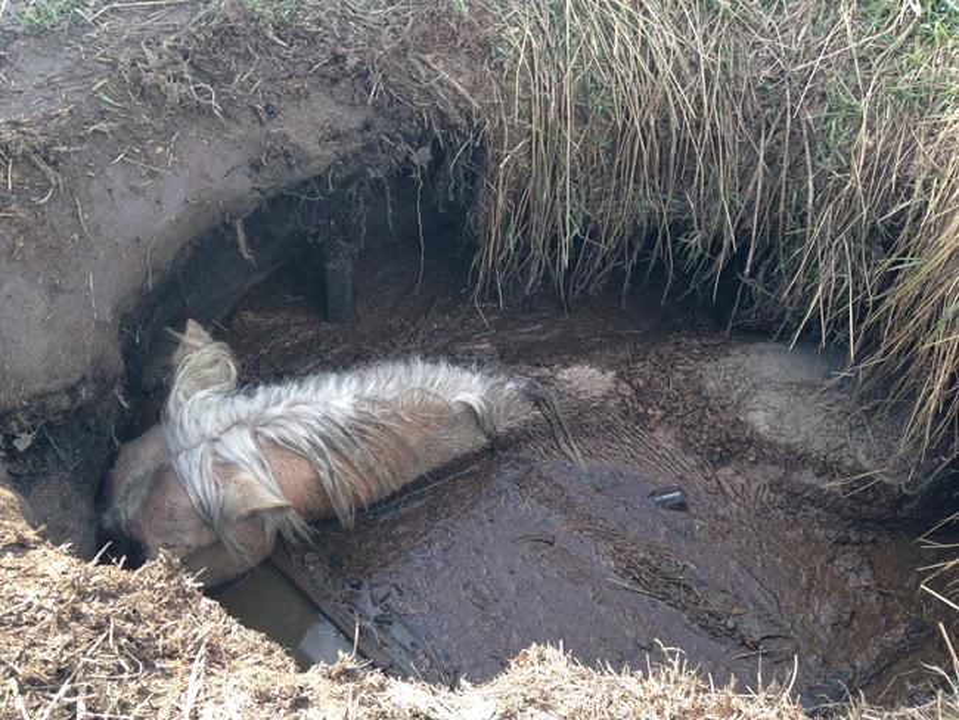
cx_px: 480
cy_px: 360
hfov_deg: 55.3
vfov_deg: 43.0
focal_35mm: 33
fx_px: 915
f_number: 2.4
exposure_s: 1/139
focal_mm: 4.12
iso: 50
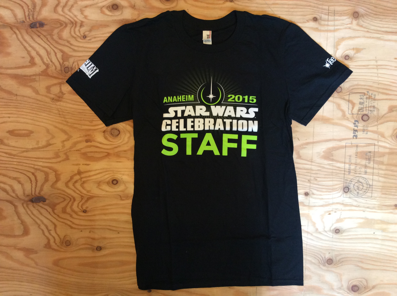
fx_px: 366
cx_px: 198
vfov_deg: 44.1
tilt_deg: -70.3
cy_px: 148
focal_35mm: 32
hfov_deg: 56.9
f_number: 2.4
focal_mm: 3.3
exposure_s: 1/24
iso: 100
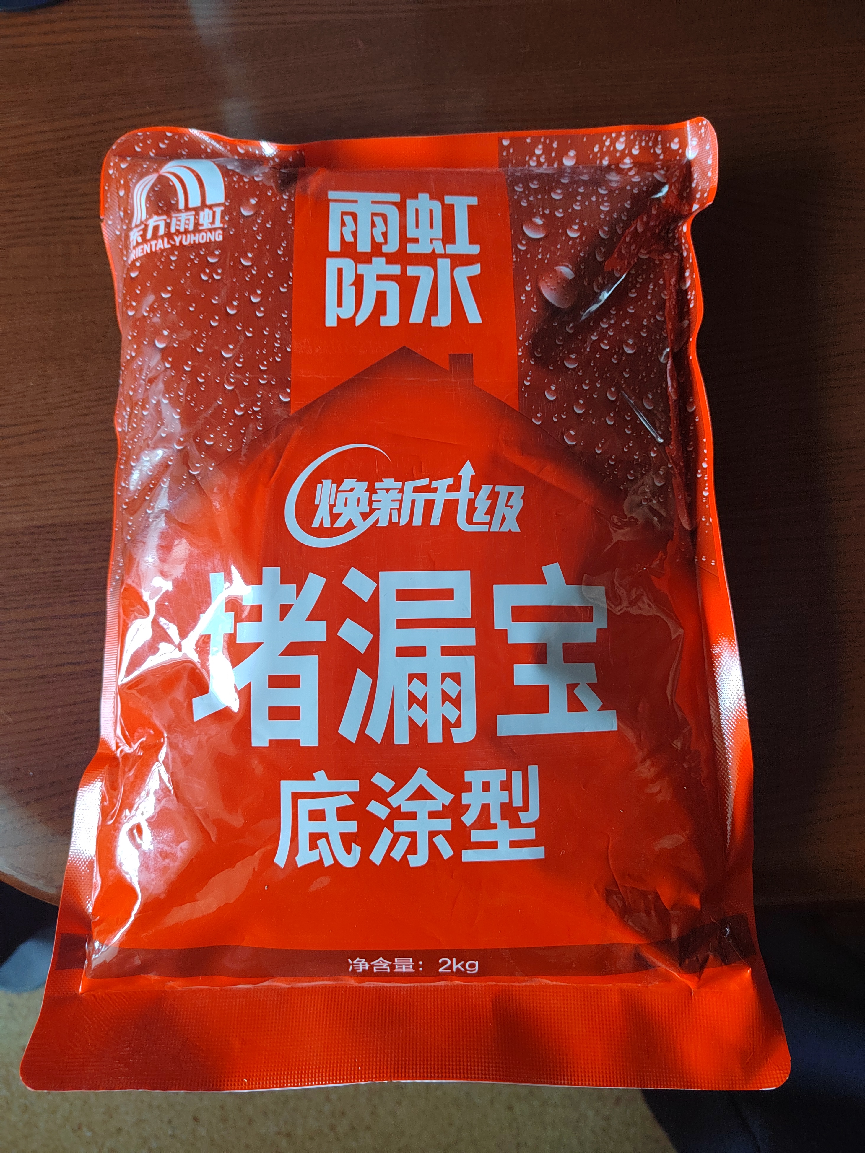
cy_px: 576
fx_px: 766
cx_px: 432
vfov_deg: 73.9
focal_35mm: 23
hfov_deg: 58.9
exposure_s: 1/50
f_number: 1.9
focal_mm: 5.52
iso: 994
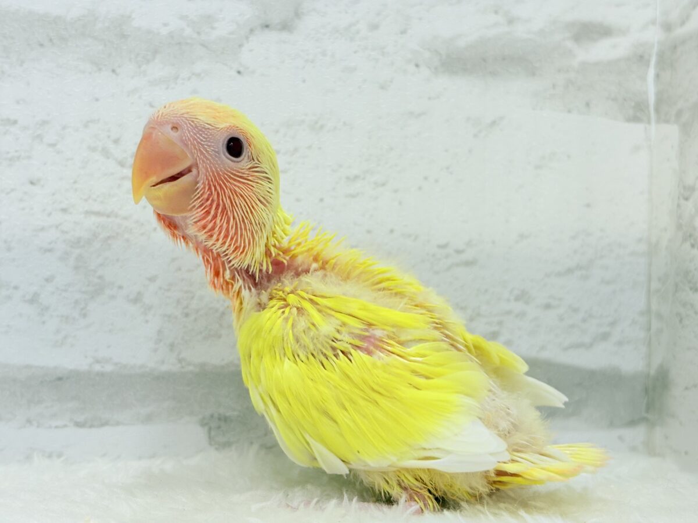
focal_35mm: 52
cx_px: 349
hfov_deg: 36.8
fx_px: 1049
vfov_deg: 28.0
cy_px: 262
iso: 50
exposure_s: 1/100
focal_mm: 5.96
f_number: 1.6
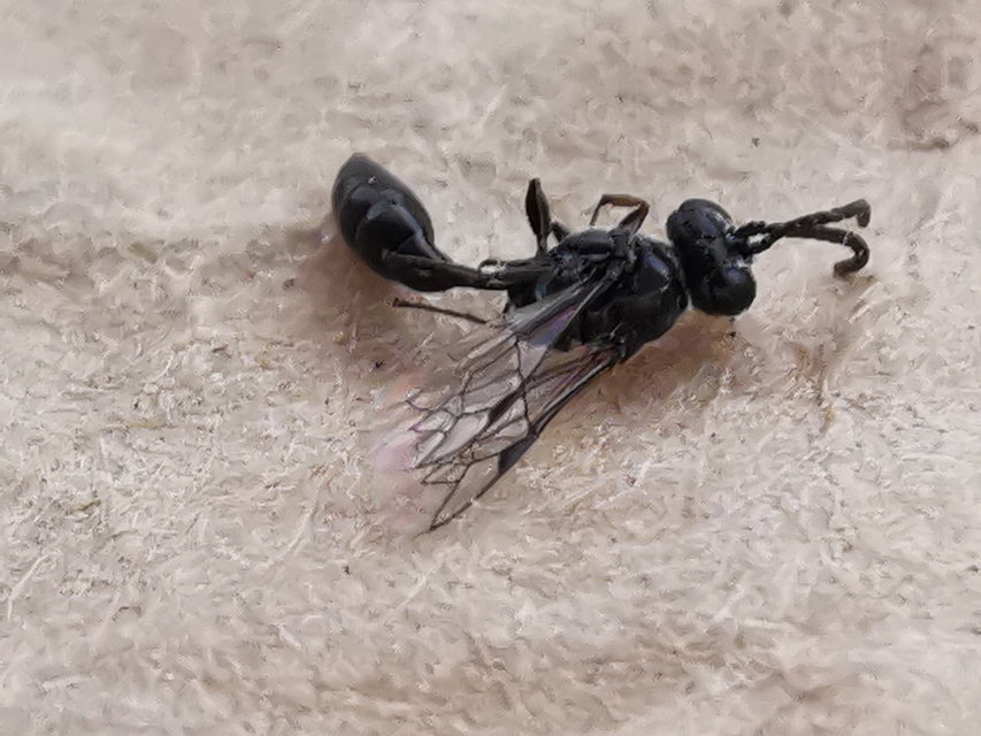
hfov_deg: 24.1
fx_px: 2296
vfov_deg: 18.2
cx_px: 490
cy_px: 368
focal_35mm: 81
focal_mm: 2.26
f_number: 2.2
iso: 400
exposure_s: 1/33.3
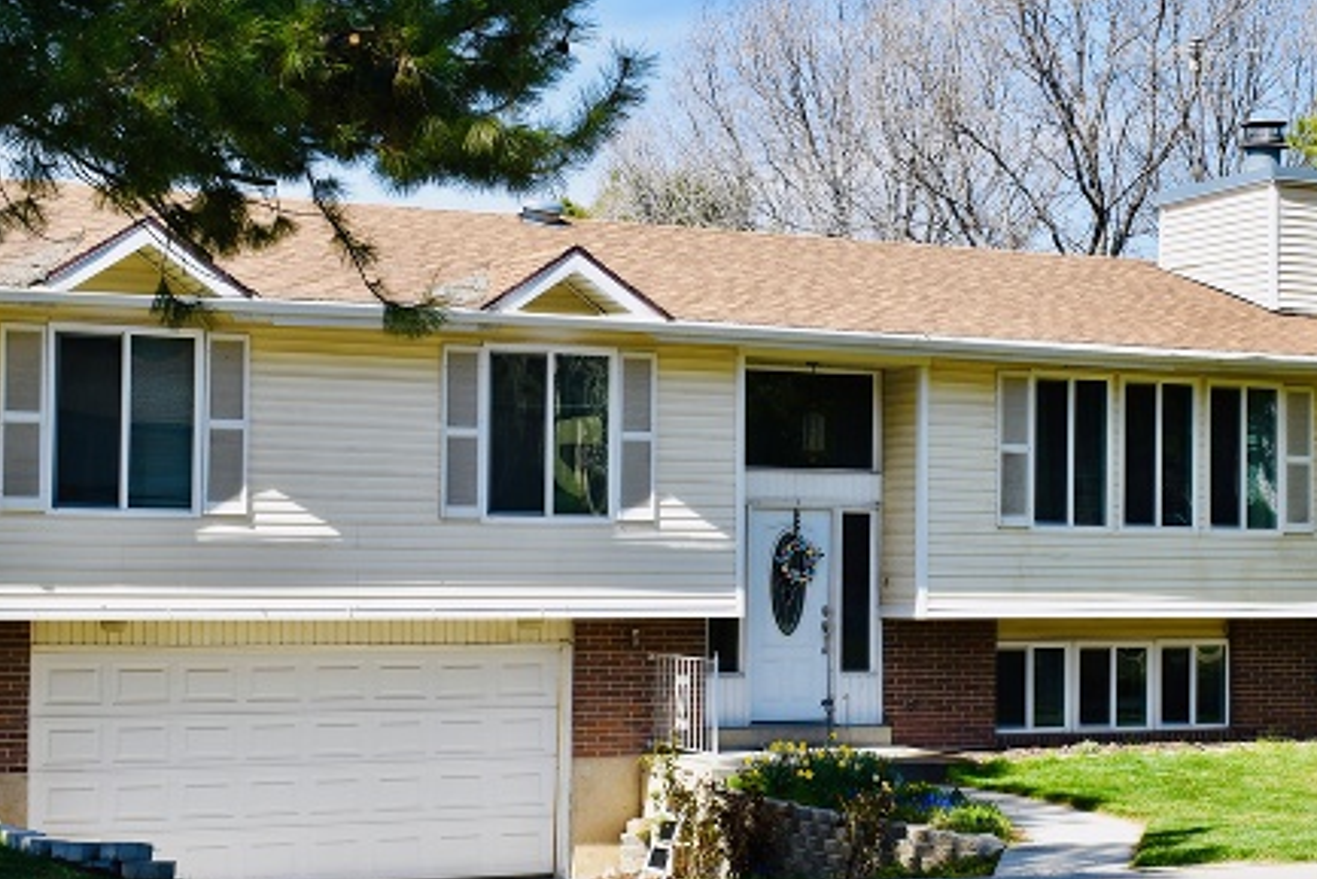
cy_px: 476
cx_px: 709
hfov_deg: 29.3
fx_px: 2515
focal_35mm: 69
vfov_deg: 19.8
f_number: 10
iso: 200
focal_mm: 31
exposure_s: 1/400
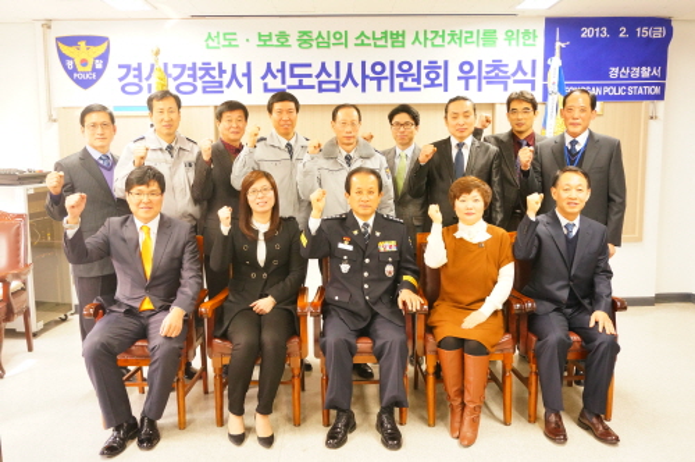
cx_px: 348
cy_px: 231
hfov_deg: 57.3
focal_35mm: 33
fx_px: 636
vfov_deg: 39.9
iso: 2000
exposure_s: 1/60
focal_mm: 22
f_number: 4
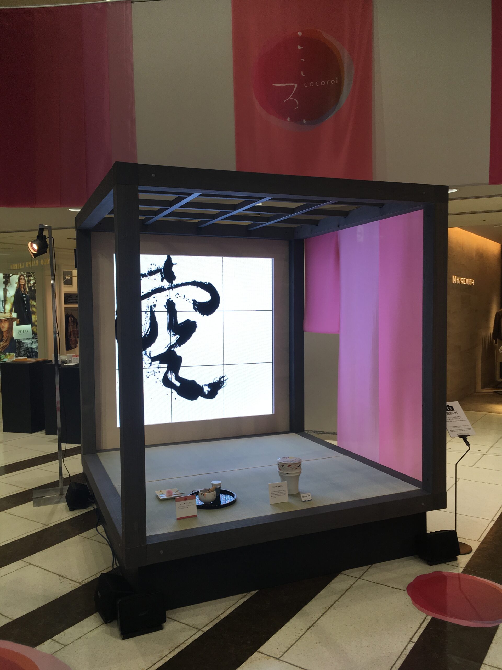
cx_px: 251
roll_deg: -0.1
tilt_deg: -2.9
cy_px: 335
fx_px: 561
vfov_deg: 61.7
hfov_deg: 48.2
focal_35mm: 29
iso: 25
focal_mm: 4.15
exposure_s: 1/60
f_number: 2.2
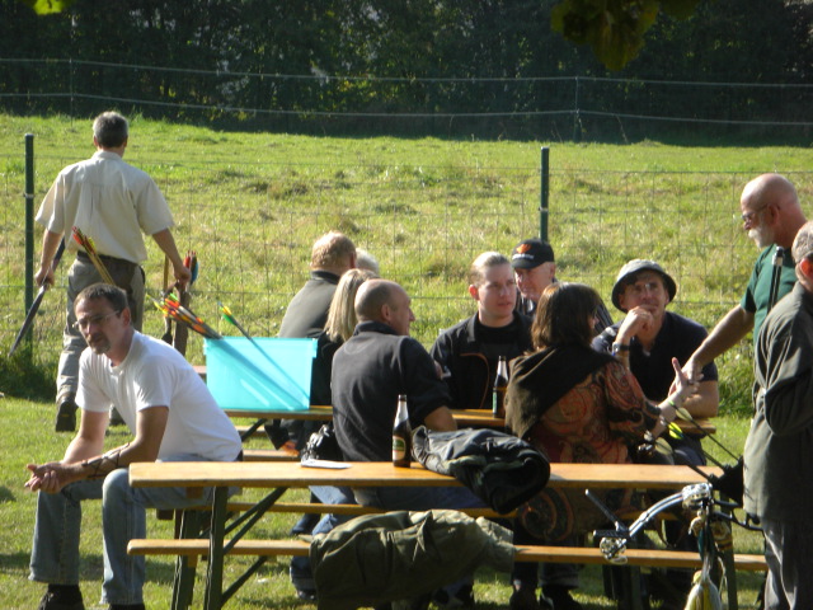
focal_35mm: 210
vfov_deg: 7.1
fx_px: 4932
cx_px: 406
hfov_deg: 9.4
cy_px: 305
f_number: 4.7
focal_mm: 34.7
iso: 100
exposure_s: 1/320
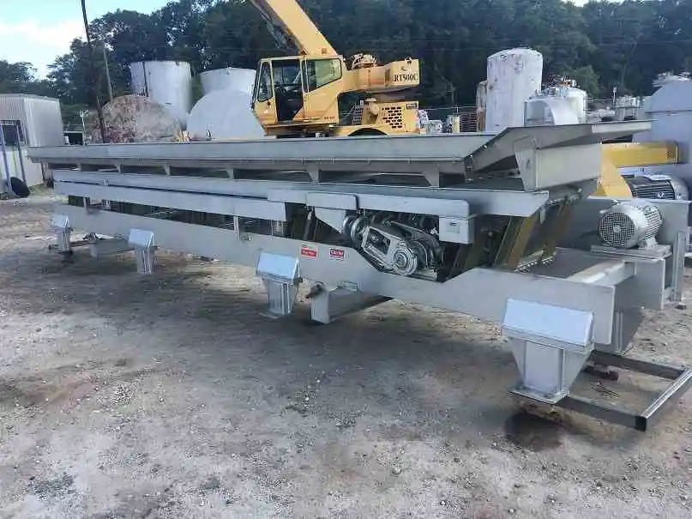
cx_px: 346
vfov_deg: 48.2
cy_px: 260
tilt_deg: -12.2
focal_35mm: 29
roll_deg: +2.5
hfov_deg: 61.7
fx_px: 580
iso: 25
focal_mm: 4.15
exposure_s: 1/392
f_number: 2.2
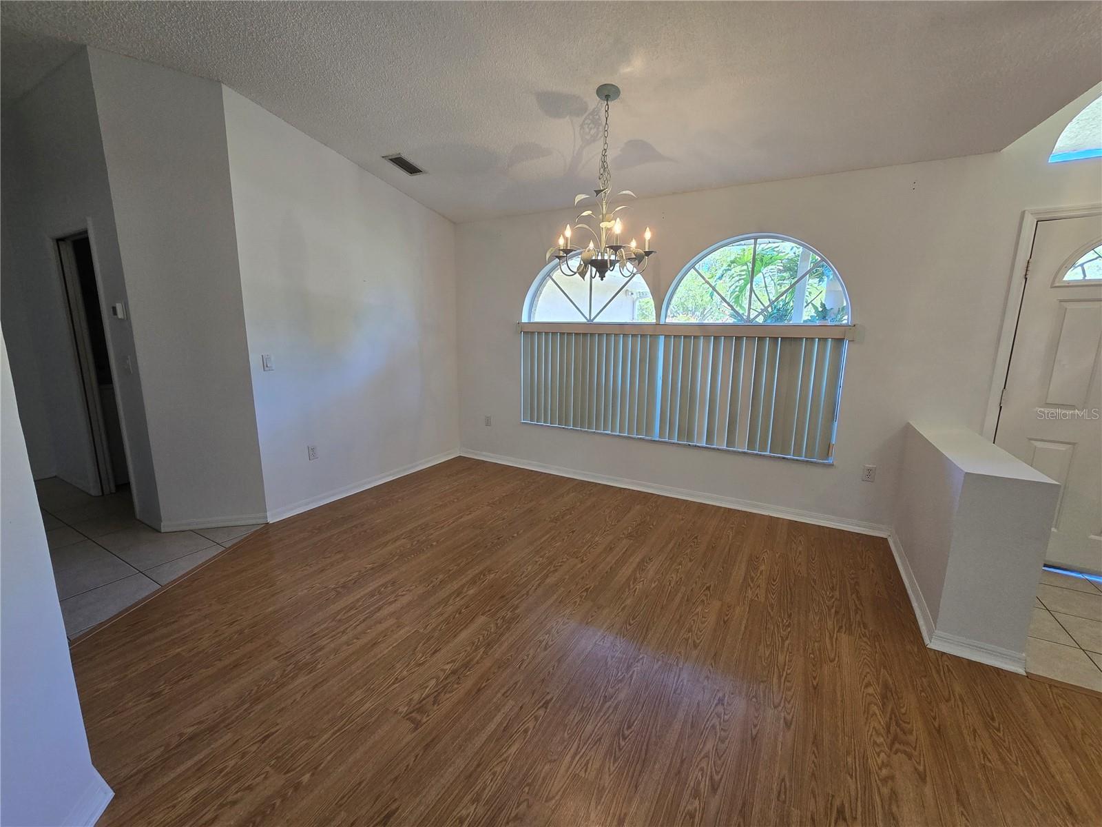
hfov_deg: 106.2
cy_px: 414
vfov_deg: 89.9
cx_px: 551
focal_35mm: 13
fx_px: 414
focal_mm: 2.2
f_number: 2.2
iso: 160
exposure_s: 1/60
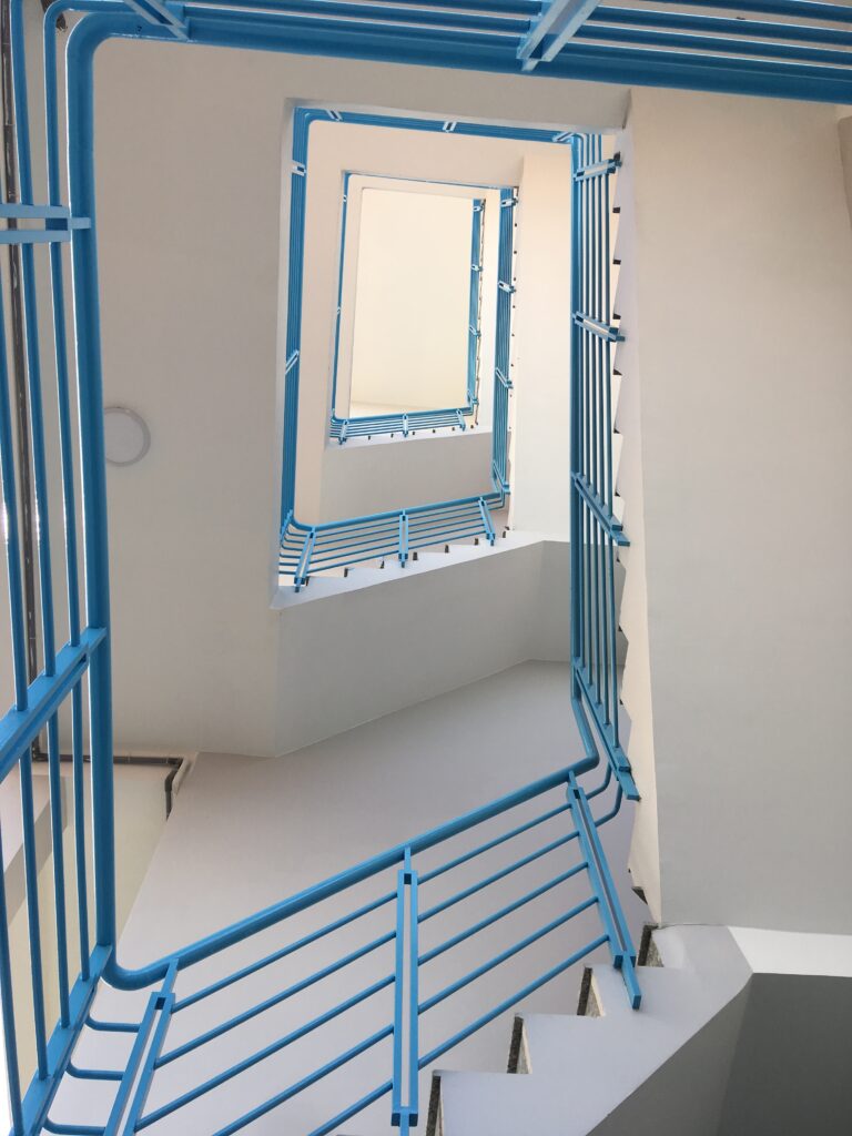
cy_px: 568
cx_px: 426
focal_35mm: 29
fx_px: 952
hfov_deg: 48.2
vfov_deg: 61.7
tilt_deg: +71.8
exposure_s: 1/237
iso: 25
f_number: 2.2
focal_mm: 4.15
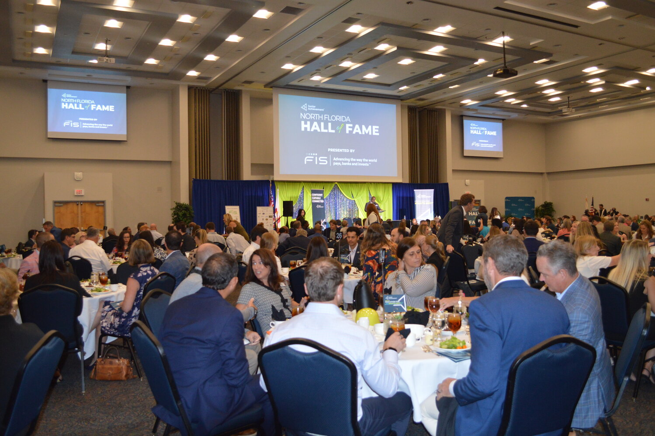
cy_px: 218
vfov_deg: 43.5
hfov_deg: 62.0
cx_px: 328
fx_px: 545
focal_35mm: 30
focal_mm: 20
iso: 1100
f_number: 3.8
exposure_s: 1/60
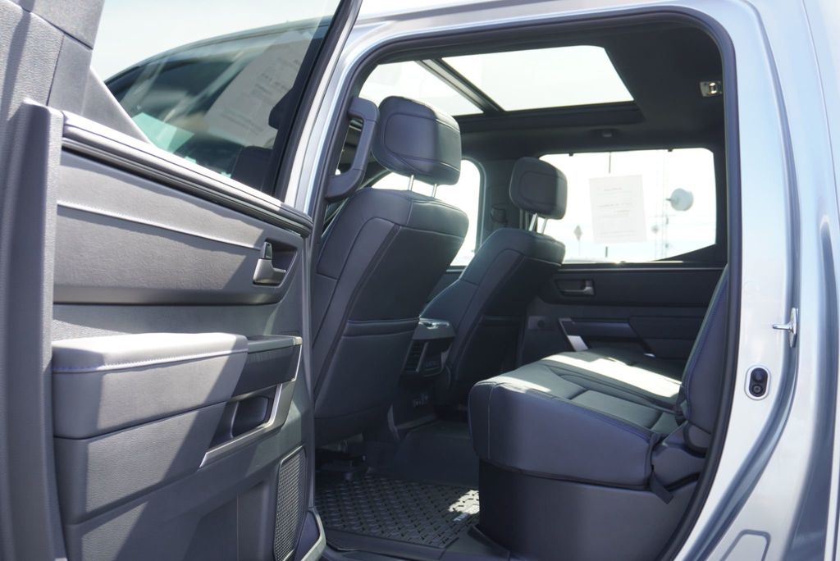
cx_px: 420
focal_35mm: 32
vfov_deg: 41.8
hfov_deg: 59.5
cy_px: 280
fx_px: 735
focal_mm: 21
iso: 100
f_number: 4.5
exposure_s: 1/80
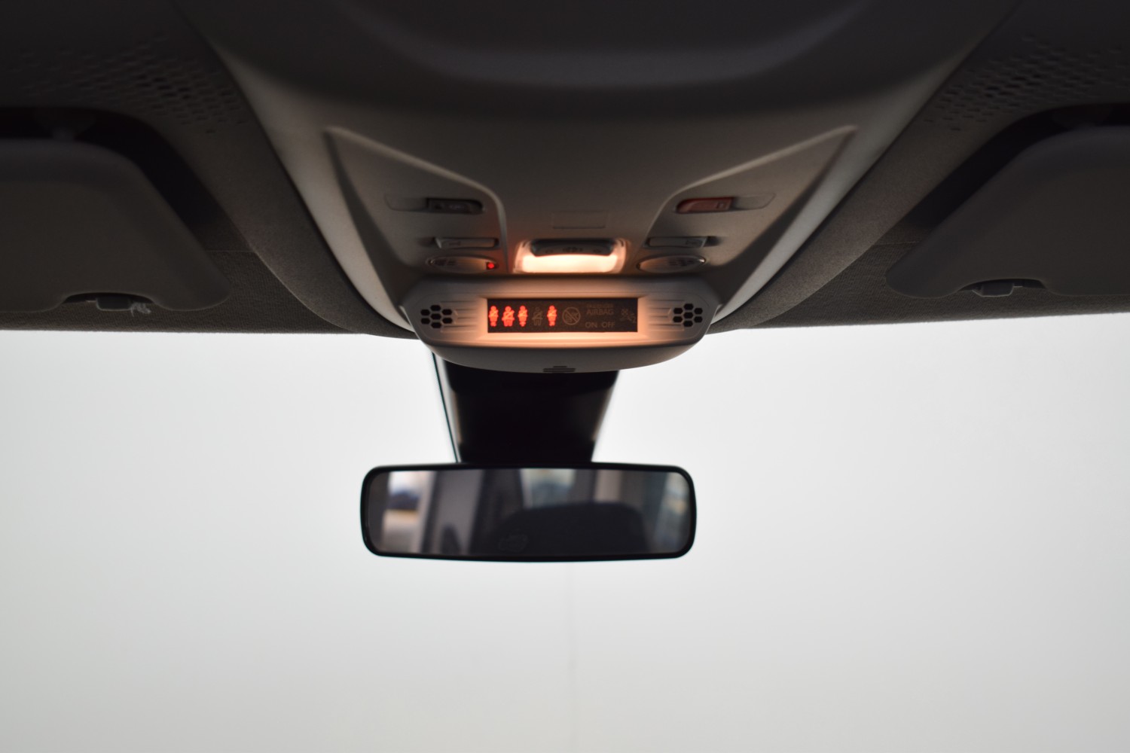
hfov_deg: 33.4
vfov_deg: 22.6
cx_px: 565
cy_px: 376
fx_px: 1883
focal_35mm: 60
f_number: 4.8
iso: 500
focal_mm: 40
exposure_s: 1/60
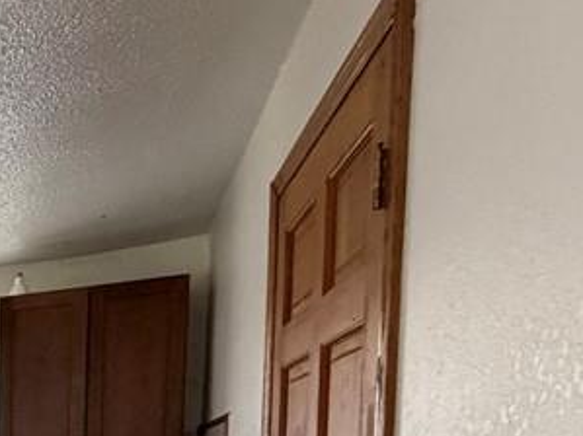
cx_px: -349
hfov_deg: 25.7
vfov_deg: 26.0
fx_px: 808
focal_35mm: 48
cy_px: 561
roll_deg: +1.1
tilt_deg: -5.4
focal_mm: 2.22
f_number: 2.2
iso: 400
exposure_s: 1/60
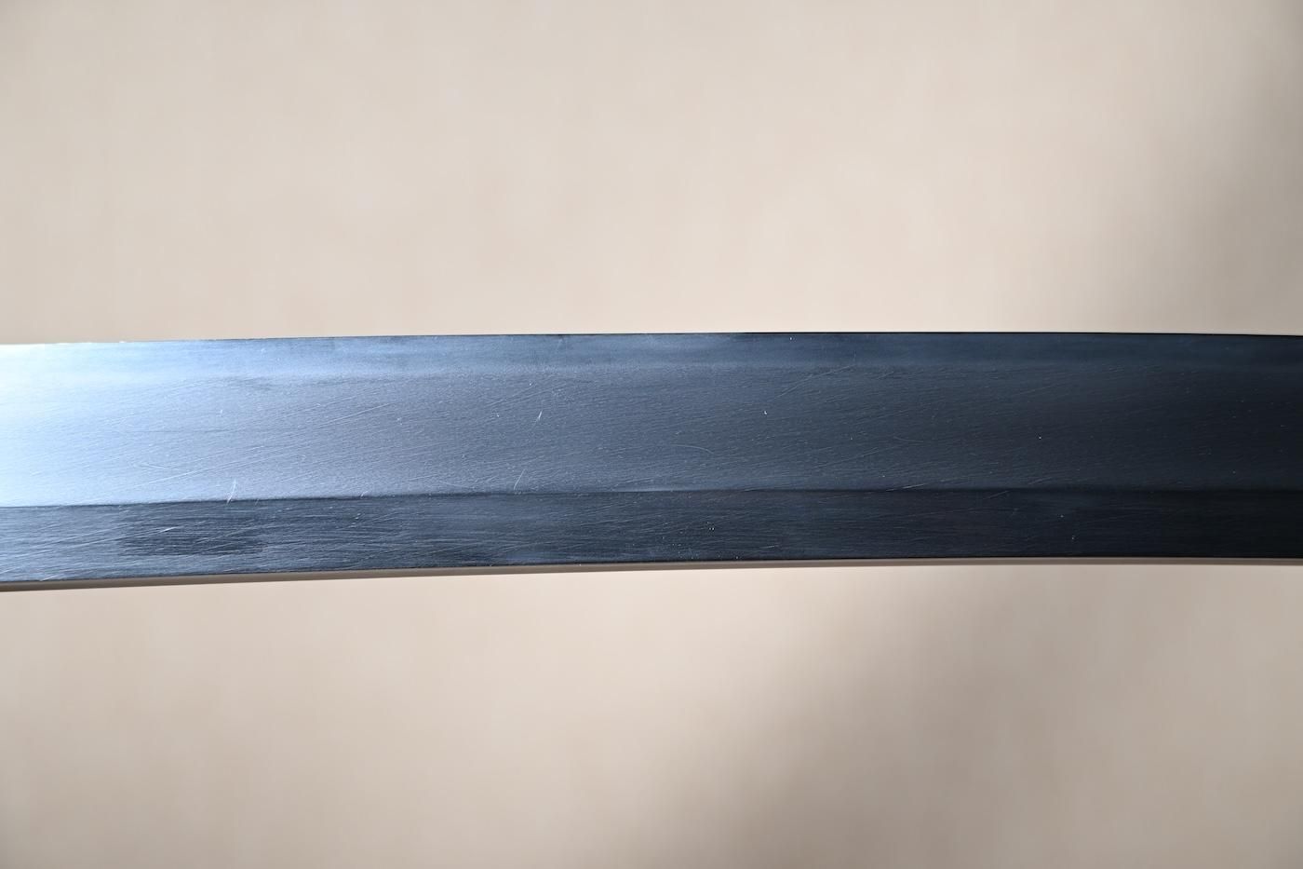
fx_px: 2660
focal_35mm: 74
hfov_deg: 27.5
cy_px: 434
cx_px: 652
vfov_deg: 18.5
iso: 100
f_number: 4.8
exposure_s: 1
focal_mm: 49
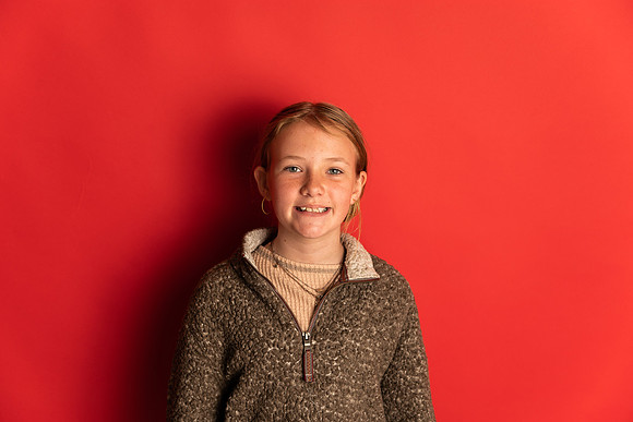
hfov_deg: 39.6
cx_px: 316
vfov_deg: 27.0
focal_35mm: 50
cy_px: 211
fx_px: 879
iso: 100
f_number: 4
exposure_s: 1/160
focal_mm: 50
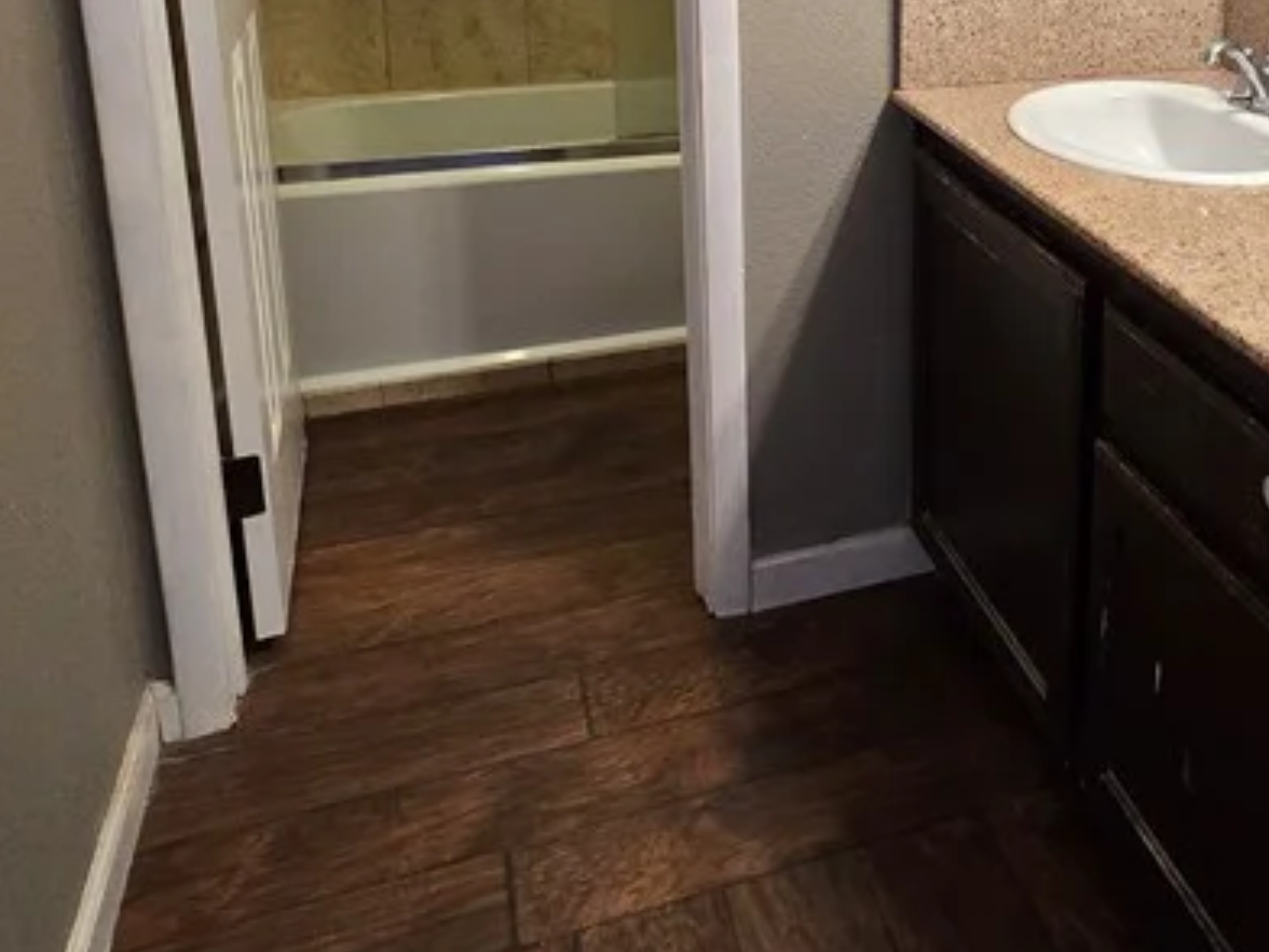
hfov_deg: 49.9
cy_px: 87
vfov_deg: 38.8
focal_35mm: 34
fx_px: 1246
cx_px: 1062
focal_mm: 2.2
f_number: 2.2
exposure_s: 1/60
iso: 400
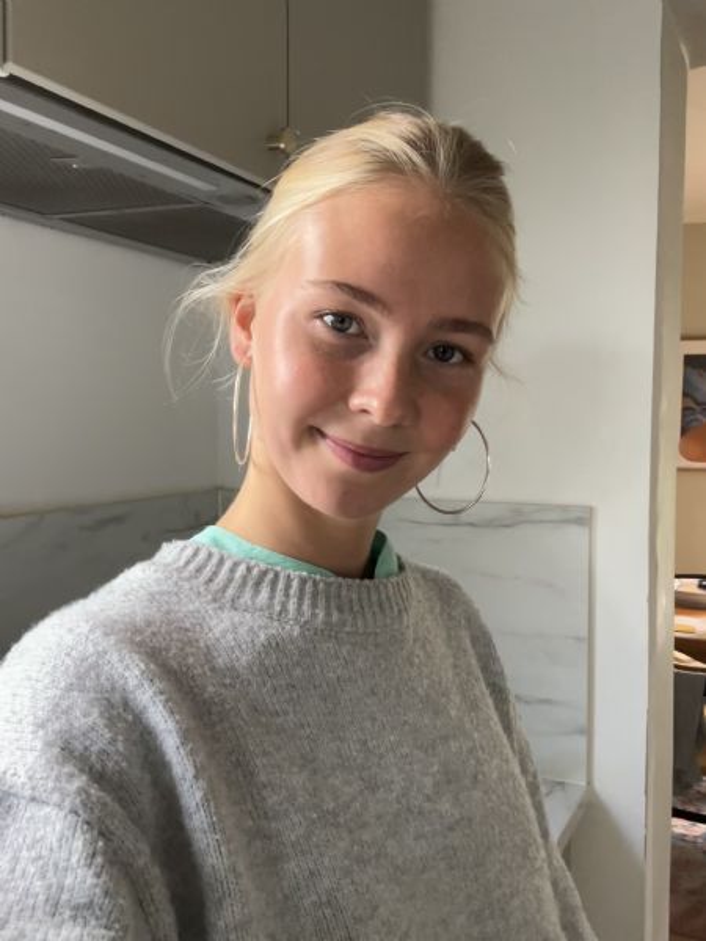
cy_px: 470
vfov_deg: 60.0
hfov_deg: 46.8
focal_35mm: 30
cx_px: 353
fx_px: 816
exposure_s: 1/60
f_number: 1.9
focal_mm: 2.69
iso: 125
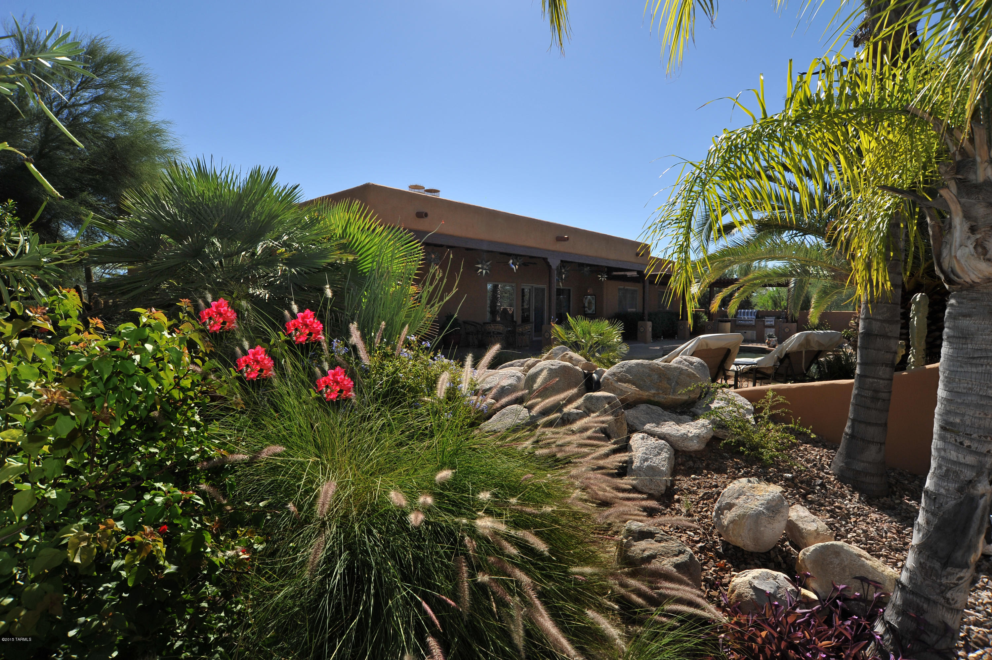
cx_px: 496
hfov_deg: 90.0
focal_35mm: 18
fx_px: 496
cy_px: 330
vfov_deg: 67.3
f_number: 14
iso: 320
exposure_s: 1/320
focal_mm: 18
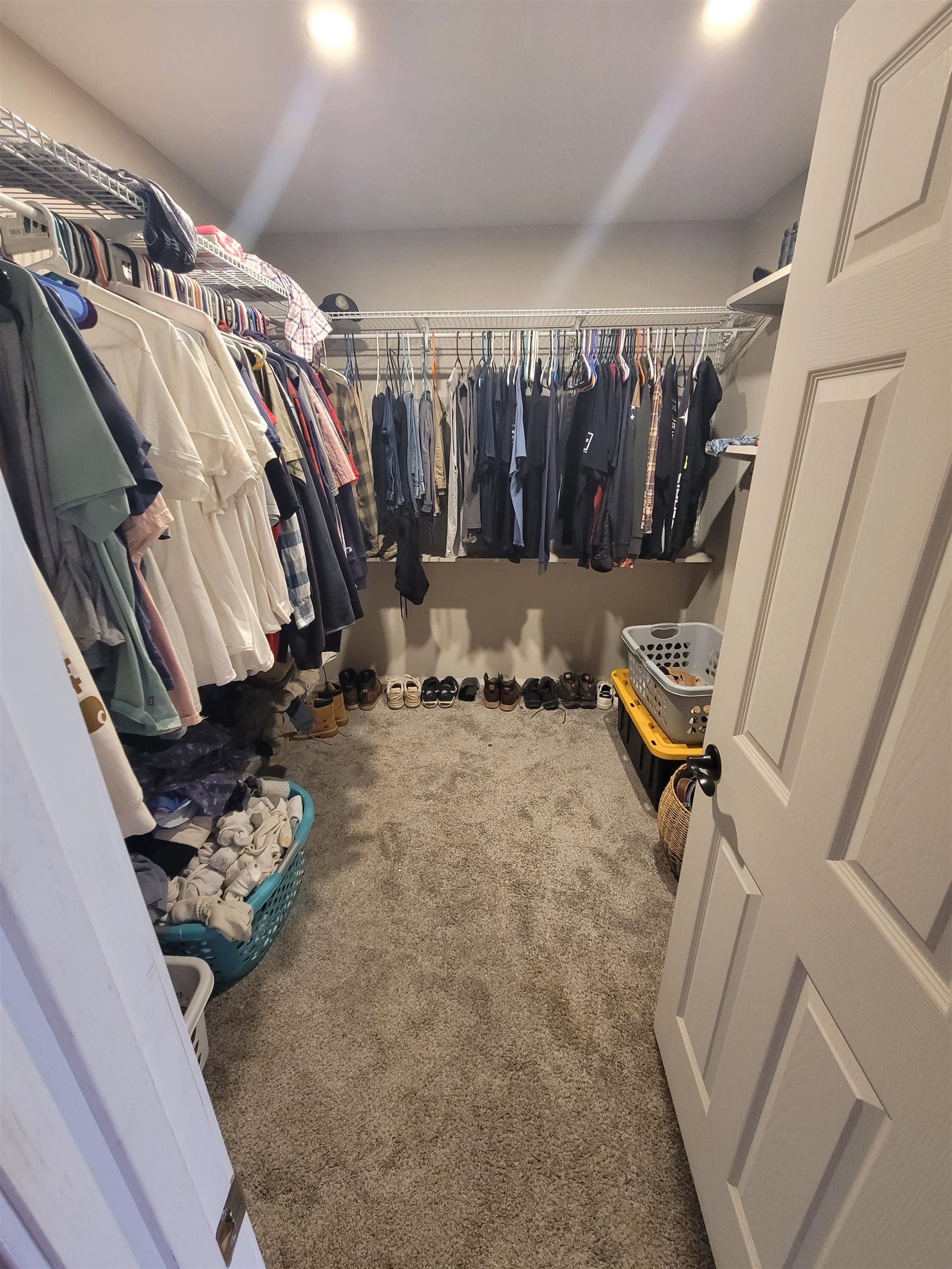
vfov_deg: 106.2
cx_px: 476
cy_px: 634
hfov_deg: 89.9
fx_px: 477
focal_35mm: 13
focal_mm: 2.2
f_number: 2.2
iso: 640
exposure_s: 1/30
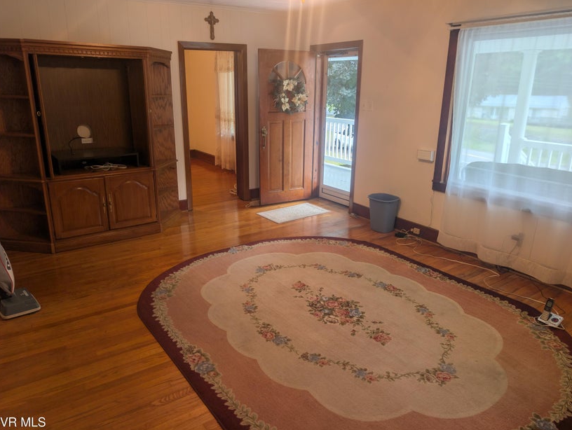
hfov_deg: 69.3
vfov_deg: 55.0
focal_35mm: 25
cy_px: 219
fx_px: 414
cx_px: 289
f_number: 1.68
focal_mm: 6.9
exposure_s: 1/17.1
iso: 22
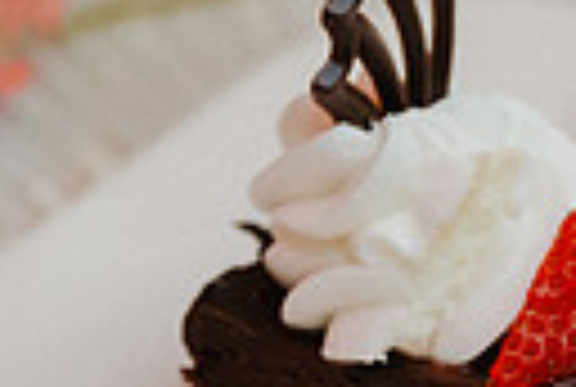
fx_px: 4571
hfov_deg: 7.2
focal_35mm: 285
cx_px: 657
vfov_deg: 4.8
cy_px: 236
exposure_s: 1/125
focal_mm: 63
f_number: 2.8
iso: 3200
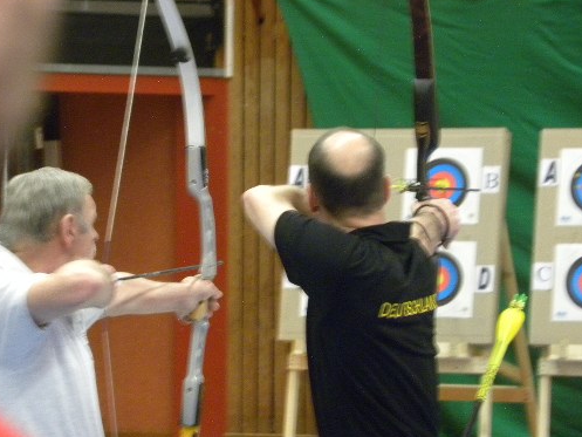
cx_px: 252
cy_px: 272
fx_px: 5348
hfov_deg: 6.2
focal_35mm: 318
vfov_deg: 4.7
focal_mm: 44
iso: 400
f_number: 4.5
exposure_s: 1/12.7
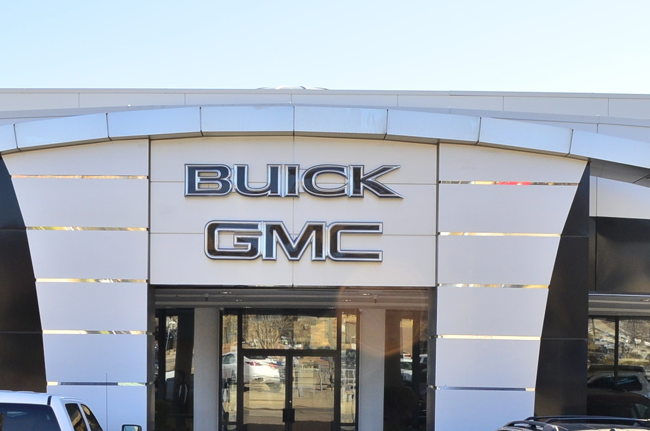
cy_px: 395
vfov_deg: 19.8
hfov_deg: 30.1
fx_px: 1207
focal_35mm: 67
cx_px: 286
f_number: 9
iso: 500
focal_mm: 22
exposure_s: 1/400
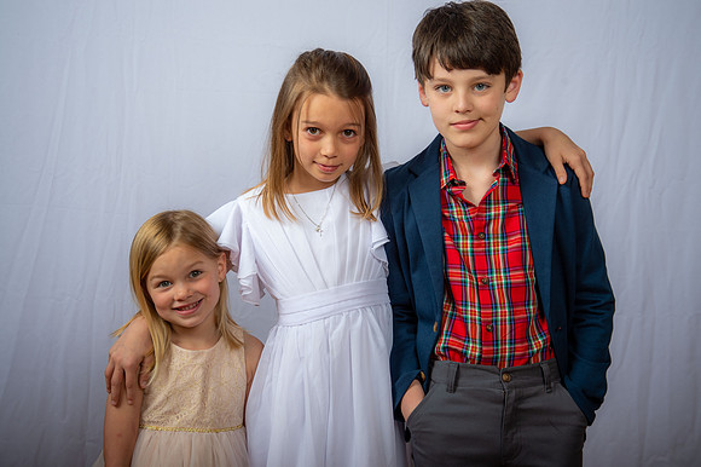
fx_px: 973
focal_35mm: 50
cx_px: 350
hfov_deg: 39.6
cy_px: 234
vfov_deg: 27.0
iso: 250
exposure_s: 1/200
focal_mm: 50
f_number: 6.3
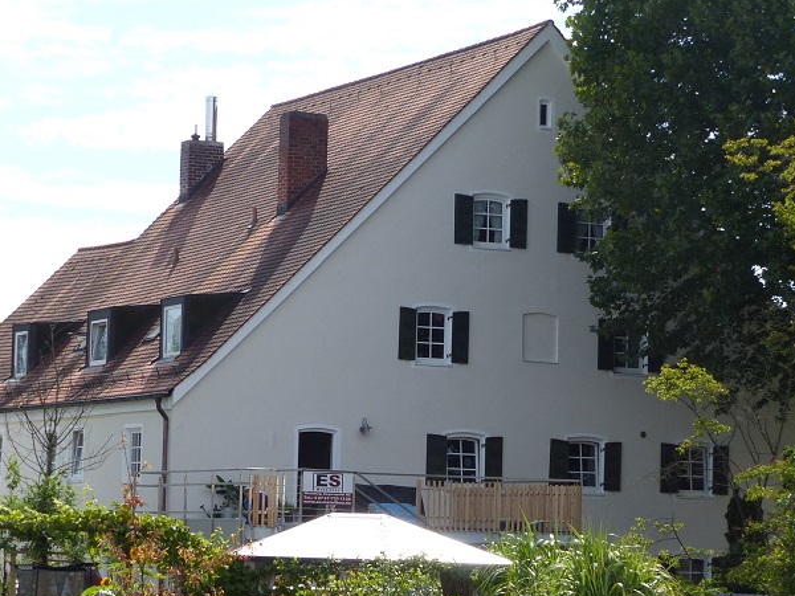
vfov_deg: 11.6
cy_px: 379
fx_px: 2940
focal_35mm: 128
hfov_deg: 15.4
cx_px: 444
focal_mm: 13.5
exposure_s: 1/640
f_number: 4
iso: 100
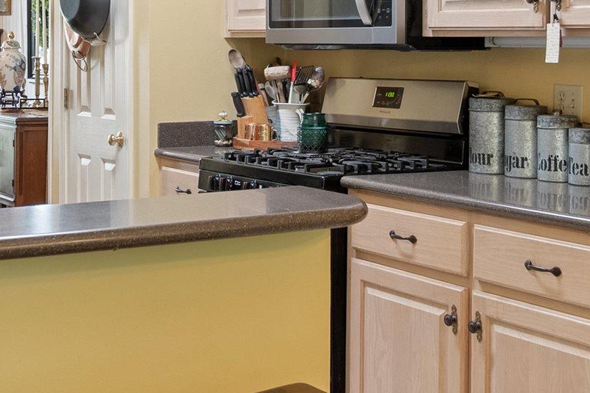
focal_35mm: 69
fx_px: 1131
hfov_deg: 28.9
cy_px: 40
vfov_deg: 19.4
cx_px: 169
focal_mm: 18
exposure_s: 1/15
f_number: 5.6
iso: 1600
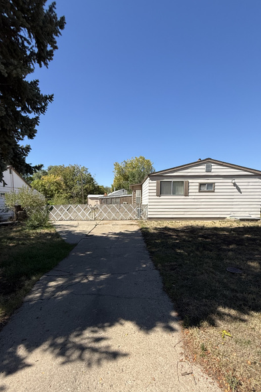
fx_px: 207
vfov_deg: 86.2
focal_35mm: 19
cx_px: 121
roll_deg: -0.1
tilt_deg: -6.4
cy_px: 228
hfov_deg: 64.4
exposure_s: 1/1368
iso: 50
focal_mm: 2.22
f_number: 2.2
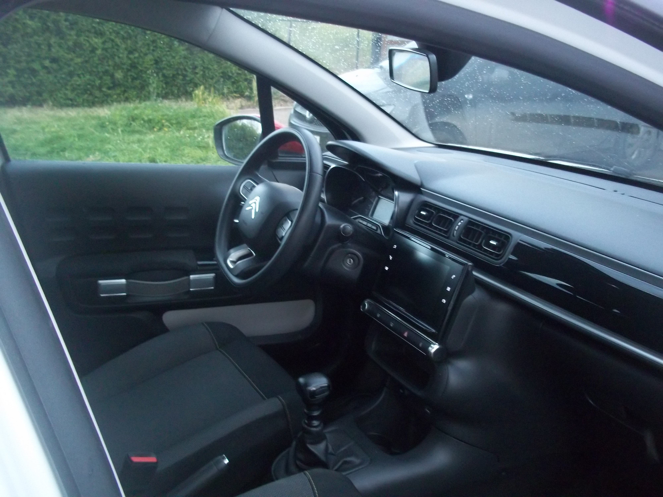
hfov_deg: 51.4
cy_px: 248
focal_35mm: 36
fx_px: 690
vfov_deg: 39.7
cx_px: 332
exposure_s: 1/30
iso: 320
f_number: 3.1
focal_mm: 6.5
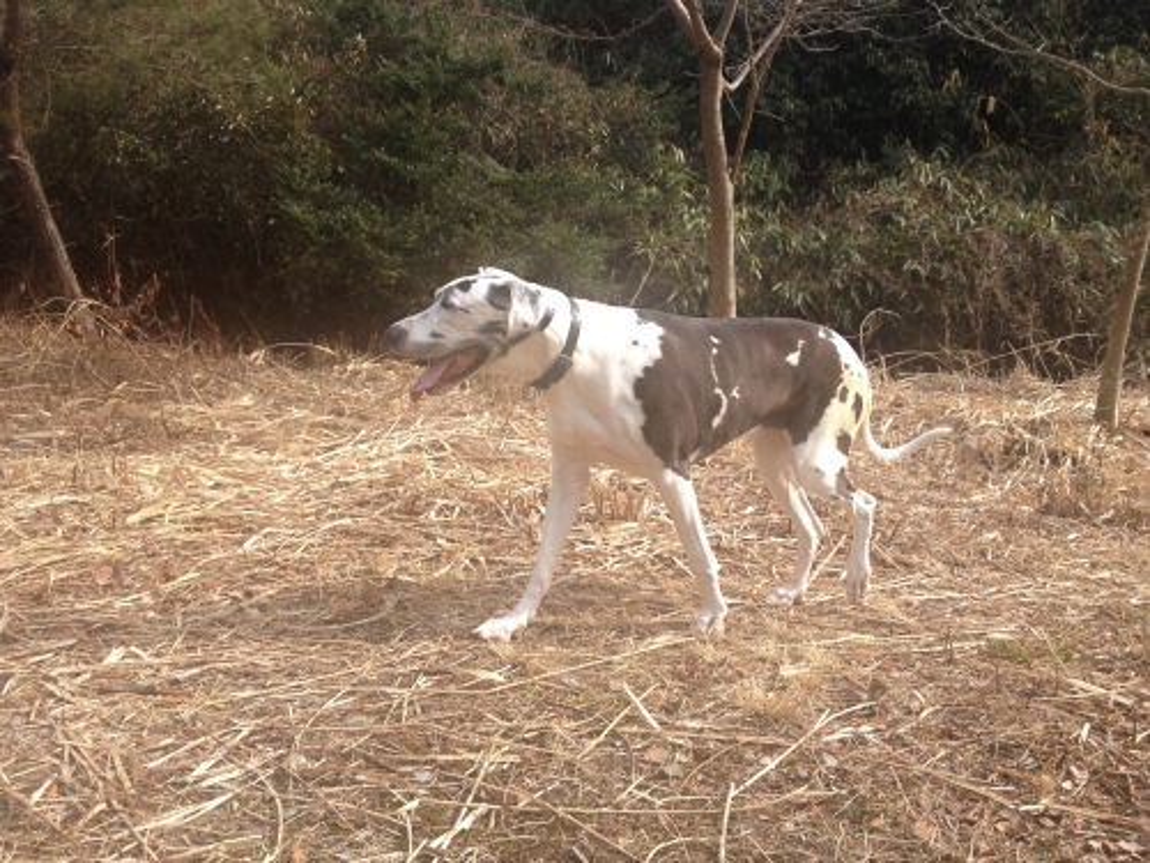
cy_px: 432
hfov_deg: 52.6
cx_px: 575
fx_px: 1163
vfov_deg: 40.7
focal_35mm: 35
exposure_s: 1/593
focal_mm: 4.28
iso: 50
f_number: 2.4
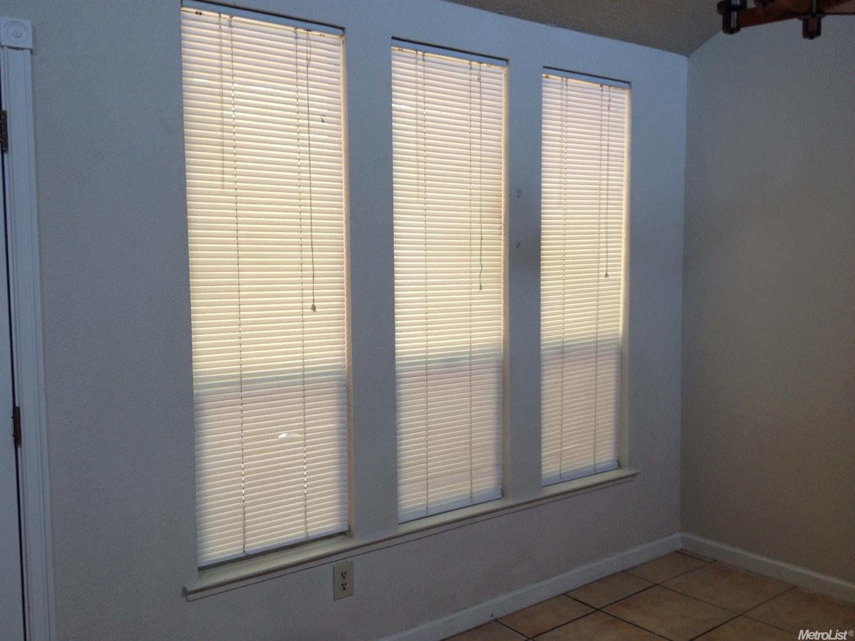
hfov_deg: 52.6
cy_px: 320
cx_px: 428
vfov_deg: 40.7
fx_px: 864
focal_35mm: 35
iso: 64
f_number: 2.4
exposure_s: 1/40
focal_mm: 4.28
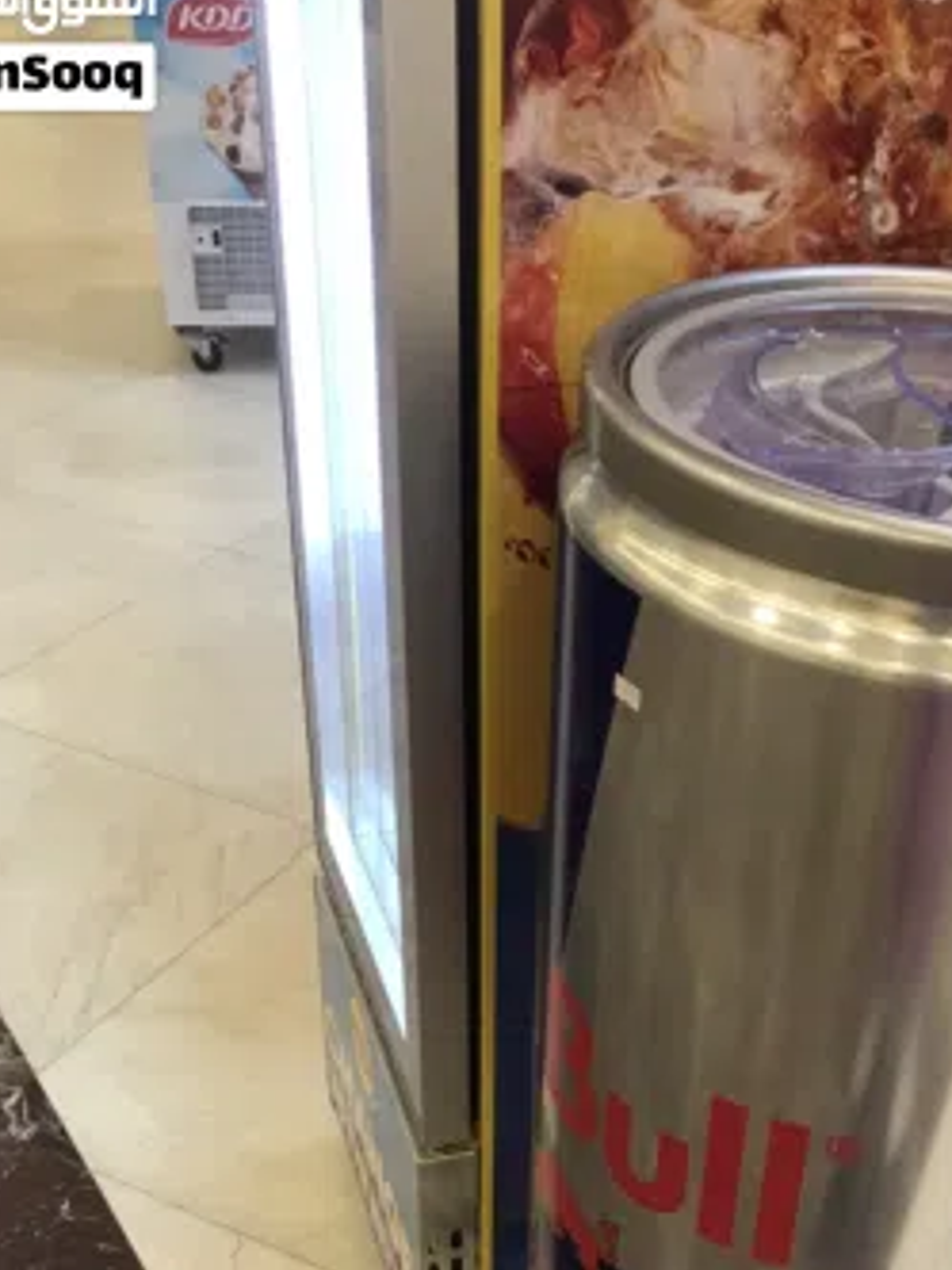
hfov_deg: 31.9
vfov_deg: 40.7
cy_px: 977
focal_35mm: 45
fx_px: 1650
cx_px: 627
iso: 40
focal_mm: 3.99
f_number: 1.8
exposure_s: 1/25
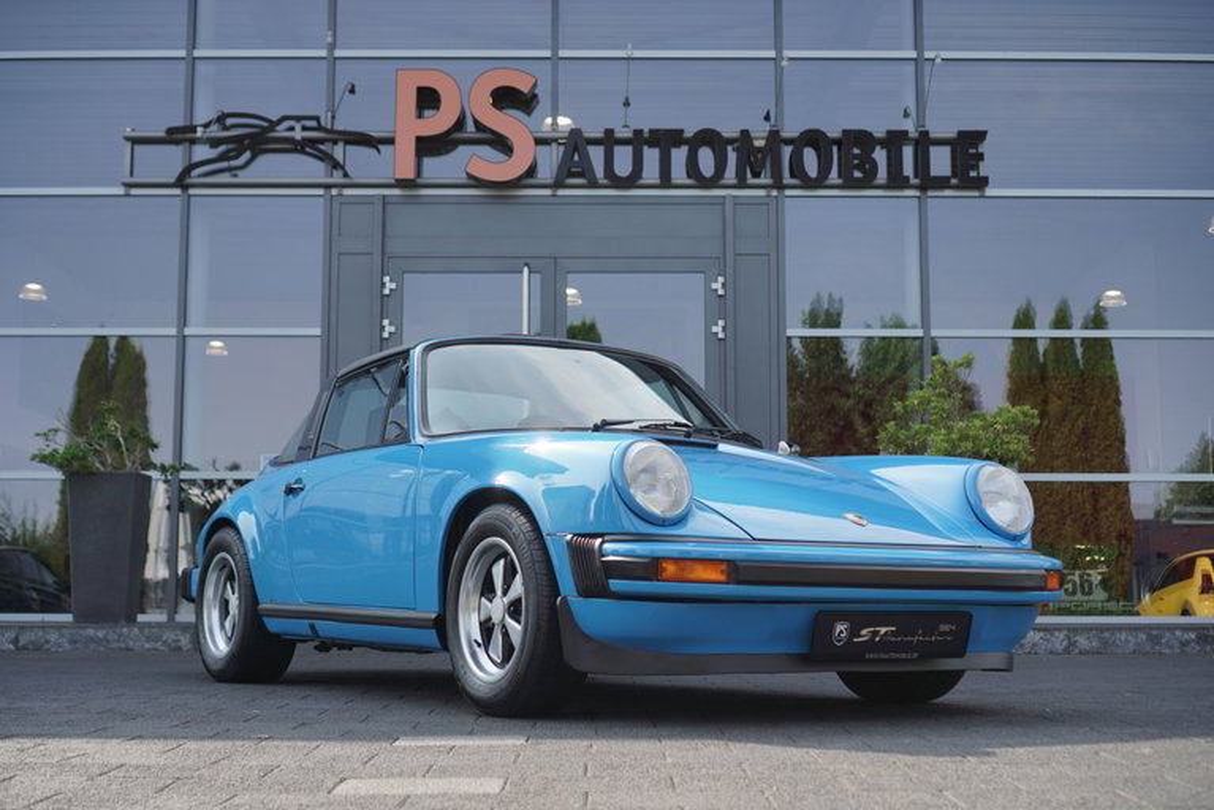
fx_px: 1771
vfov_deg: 25.8
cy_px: 405
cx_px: 607
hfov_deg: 37.8
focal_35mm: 52
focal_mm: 35
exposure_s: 1/1250
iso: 160
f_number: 3.2
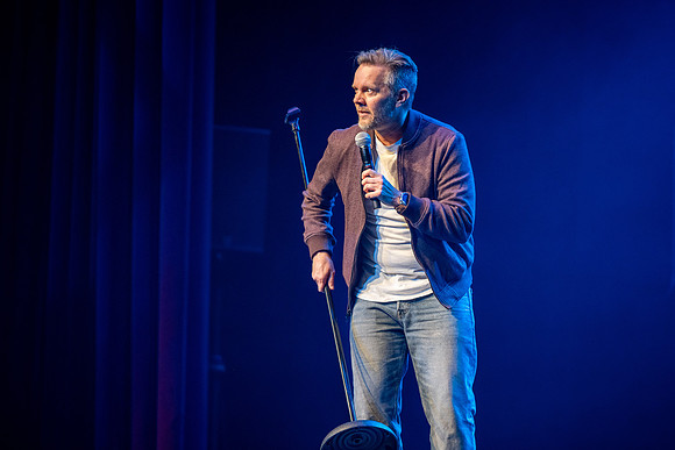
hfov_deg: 10.1
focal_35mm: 203
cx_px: 389
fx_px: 3809
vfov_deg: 6.8
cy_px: 210
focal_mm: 175
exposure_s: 1/200
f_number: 2.8
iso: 640
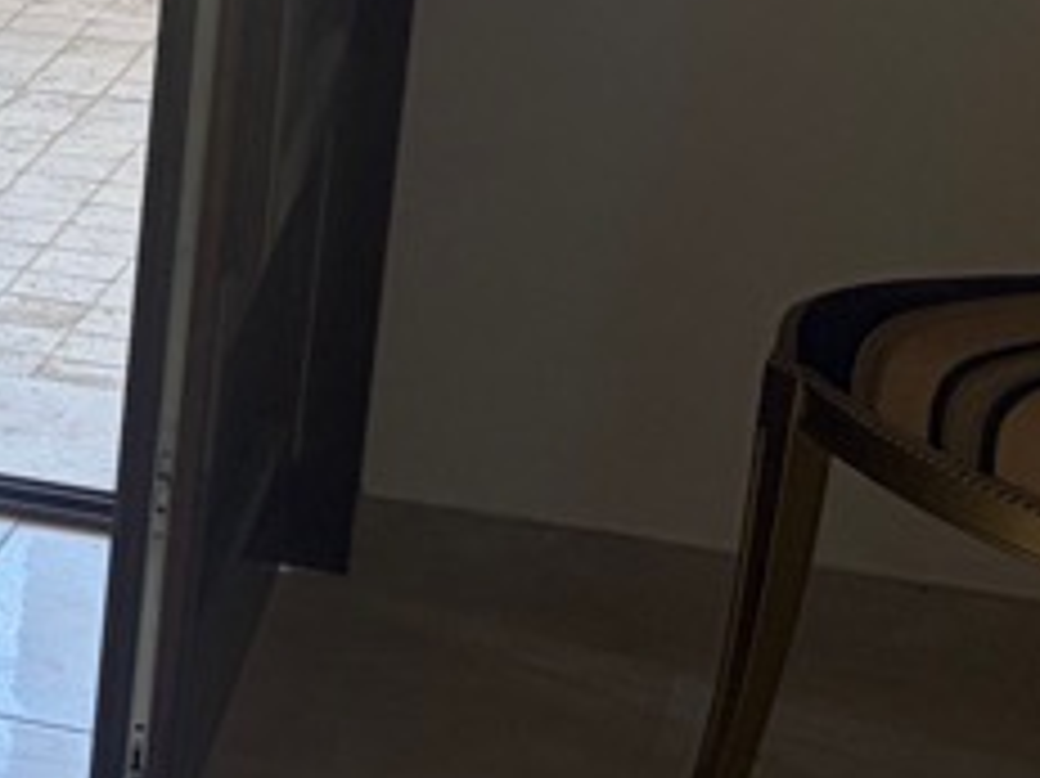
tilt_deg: -18.3
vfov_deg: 11.0
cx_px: -1198
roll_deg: +1.5
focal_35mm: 135
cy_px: 297
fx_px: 4054
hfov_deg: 12.4
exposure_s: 1/121
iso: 125
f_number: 1.6
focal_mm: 5.96
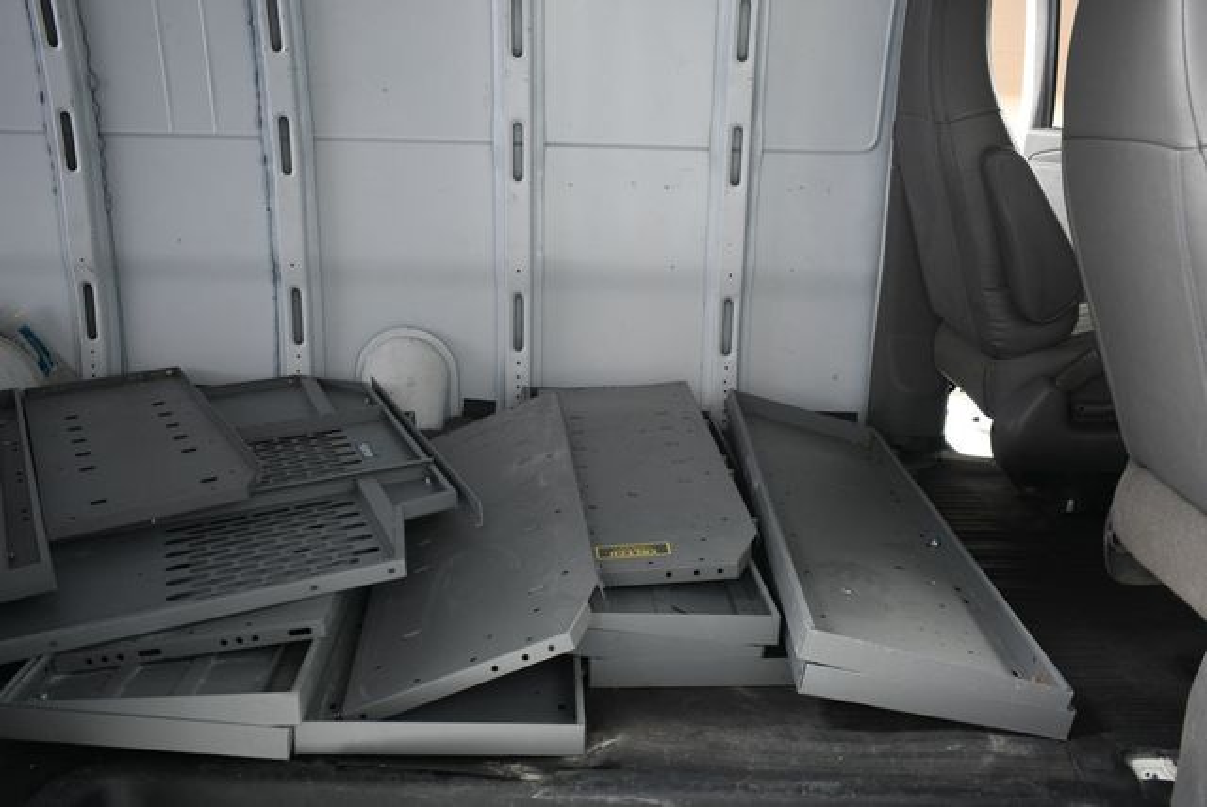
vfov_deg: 36.9
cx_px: 604
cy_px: 404
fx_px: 1208
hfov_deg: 53.1
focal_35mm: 36
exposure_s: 1/160
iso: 100
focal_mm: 18
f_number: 4
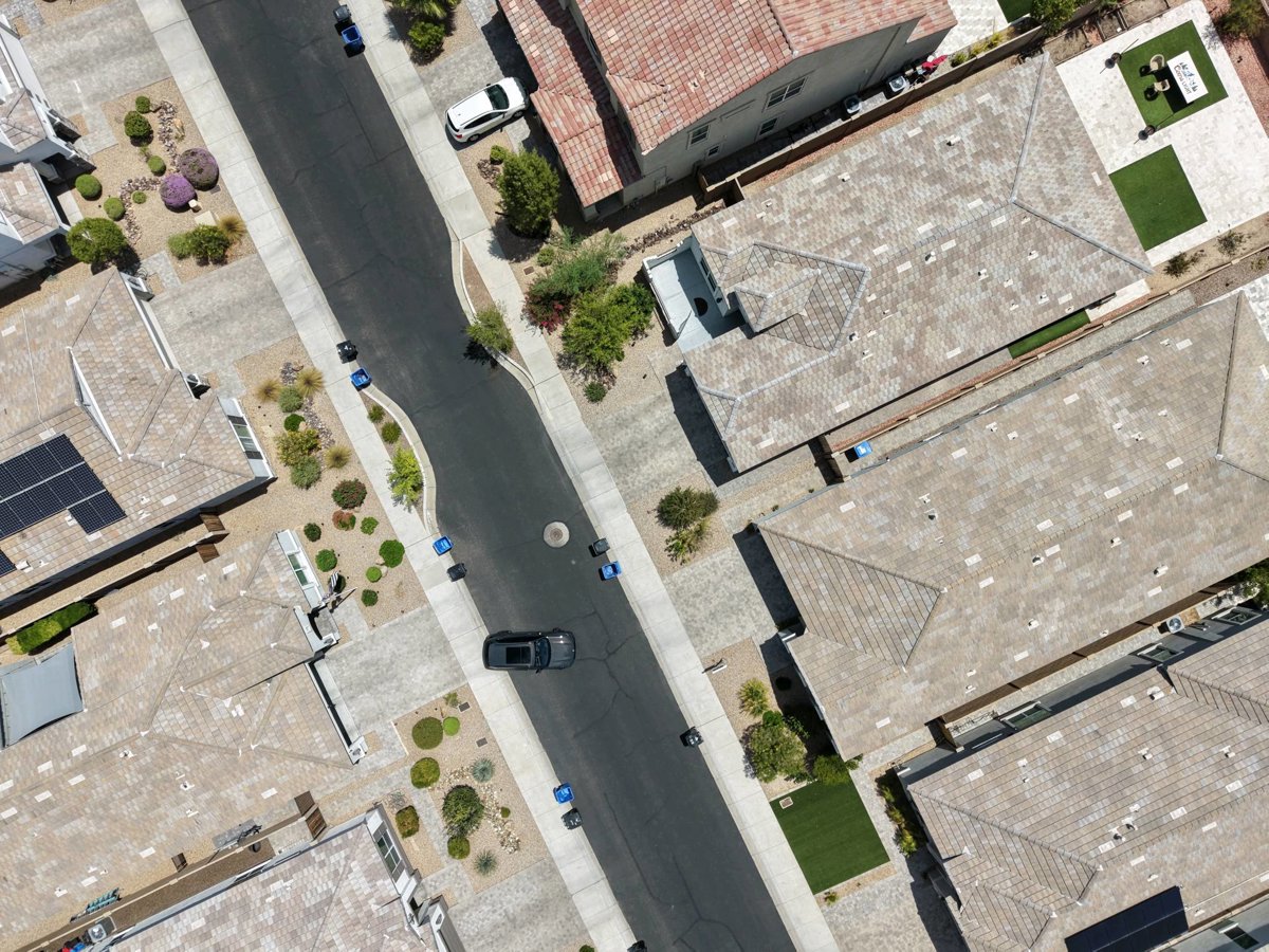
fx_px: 880
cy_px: 476
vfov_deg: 56.8
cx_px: 634
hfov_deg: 71.6
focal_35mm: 24
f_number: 1.8
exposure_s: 1/5000
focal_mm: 8.67
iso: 120
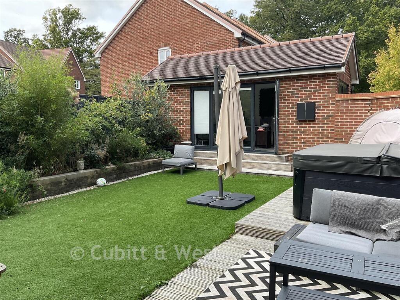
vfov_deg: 48.2
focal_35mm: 29
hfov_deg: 61.7
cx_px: 200
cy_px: 150
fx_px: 335
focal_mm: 3
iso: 16
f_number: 1.8
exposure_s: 1/309
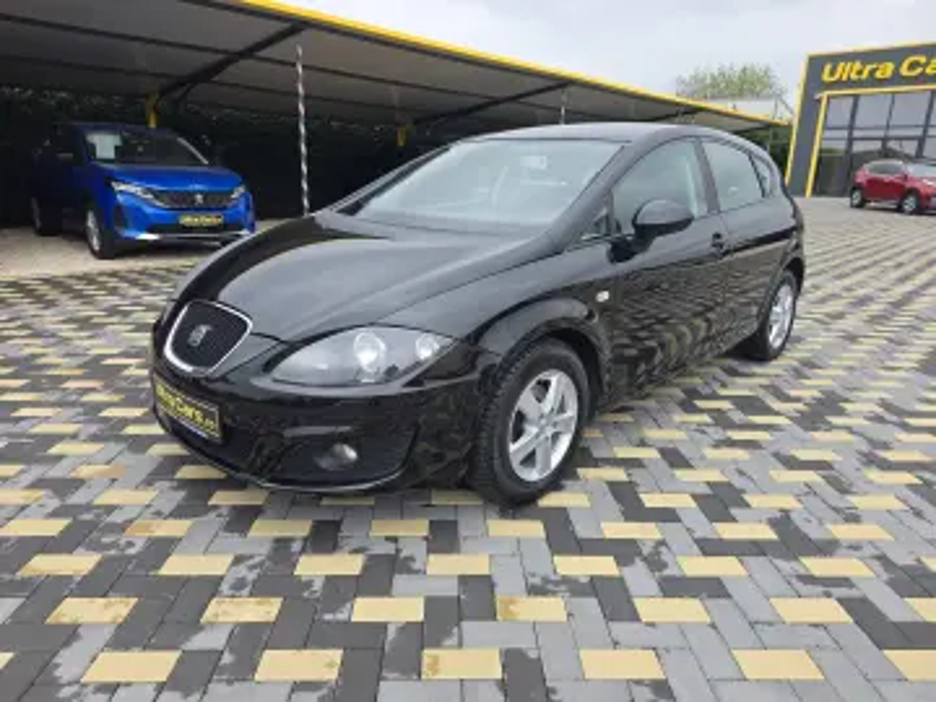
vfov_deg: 58.9
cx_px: 468
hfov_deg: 73.9
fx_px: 622
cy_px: 351
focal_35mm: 23
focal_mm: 6.25
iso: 80
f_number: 1.7
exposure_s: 1/1422
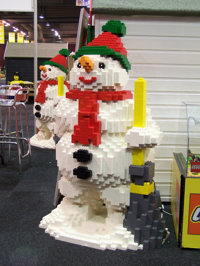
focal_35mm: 51
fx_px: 393
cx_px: 100
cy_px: 133
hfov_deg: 28.6
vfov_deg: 37.5
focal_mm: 8.5
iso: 80
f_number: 3
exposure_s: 1/3
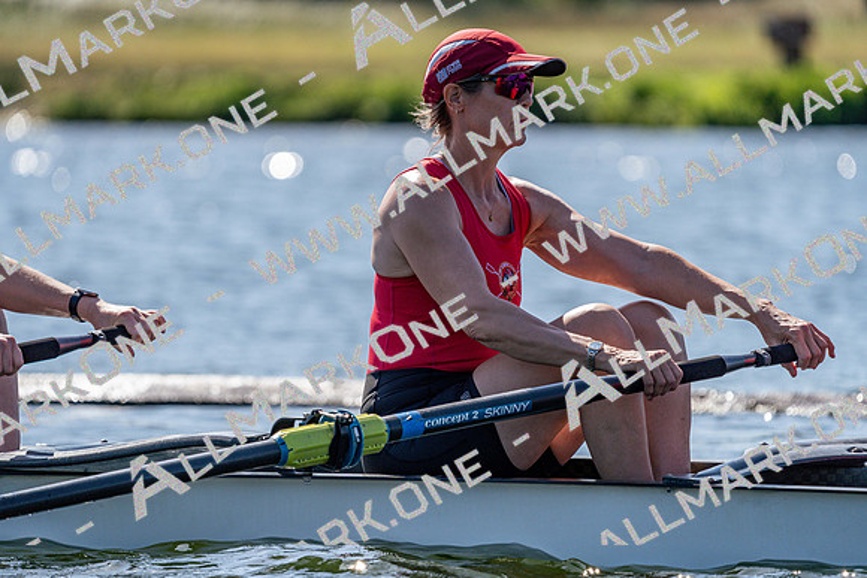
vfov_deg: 3.1
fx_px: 10623
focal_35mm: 441
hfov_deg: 4.7
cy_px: 289
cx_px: 434
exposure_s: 1/2000
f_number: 6.3
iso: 320
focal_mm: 441
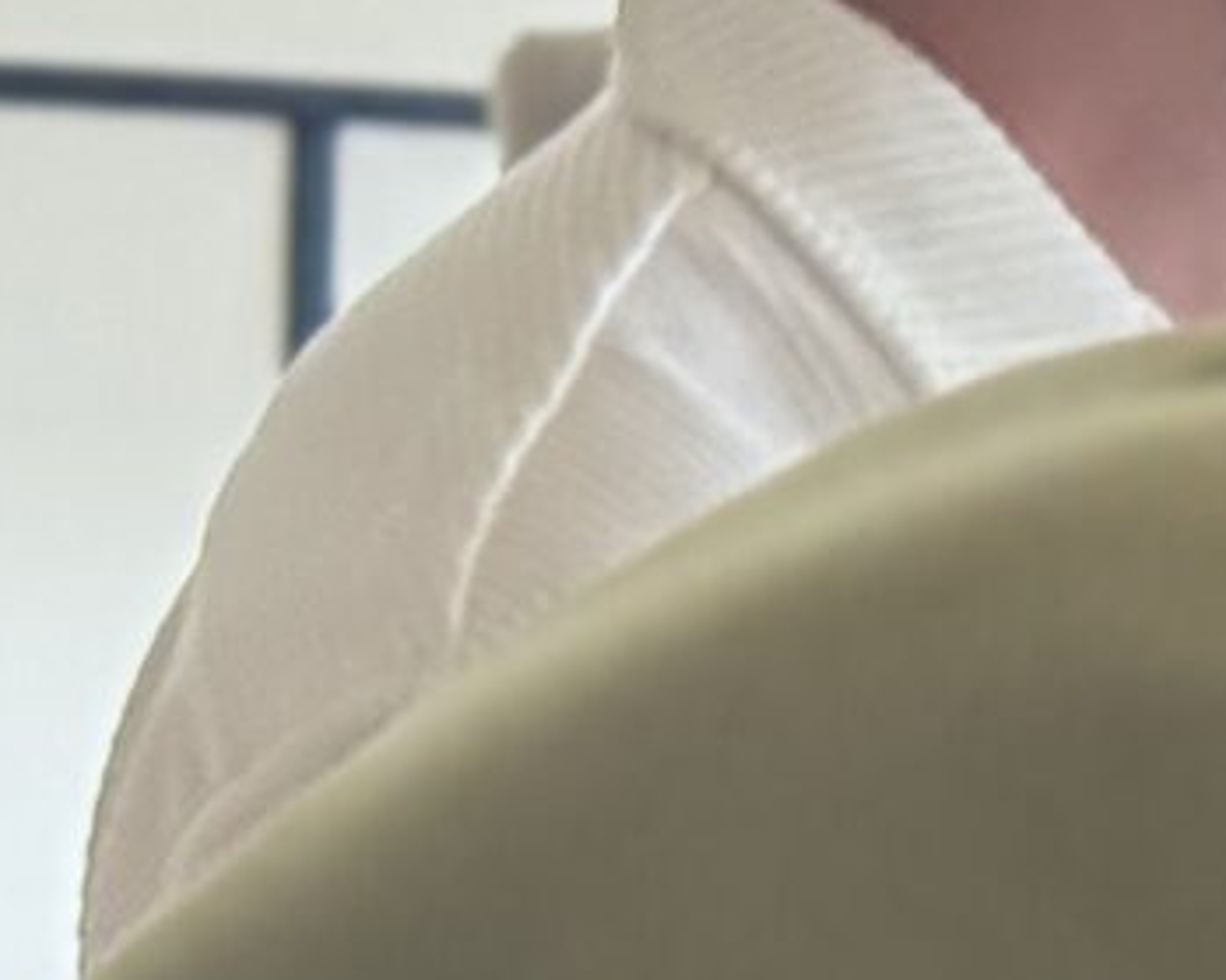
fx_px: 12479
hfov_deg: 5.2
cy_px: 1531
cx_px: 4173
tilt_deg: -5.8
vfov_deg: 4.5
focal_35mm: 344
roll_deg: -4.9
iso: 160
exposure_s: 1/60
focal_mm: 6.76
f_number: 1.78
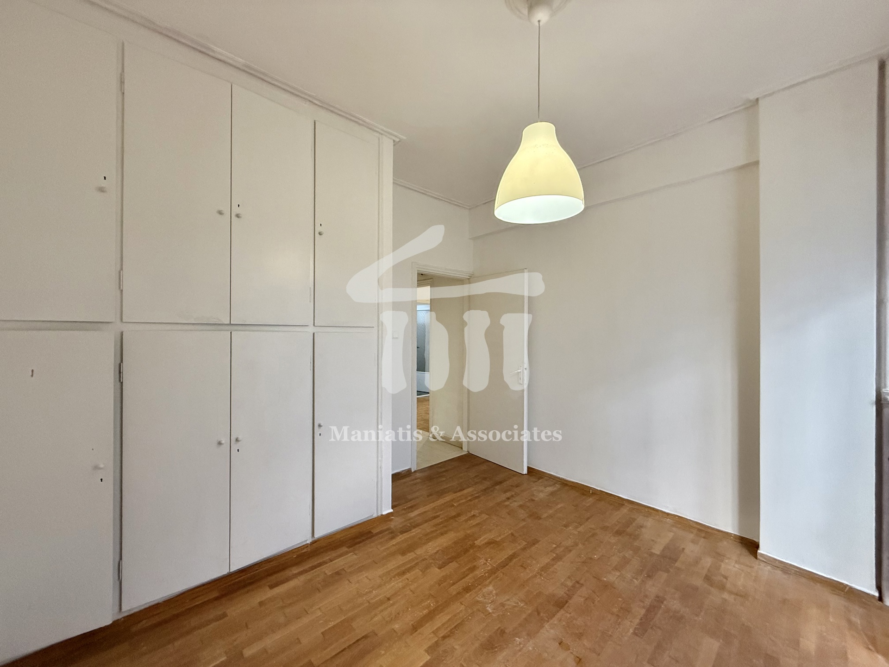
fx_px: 360
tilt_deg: +0.1
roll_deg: -0.8
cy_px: 334
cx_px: 444
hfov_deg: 102.1
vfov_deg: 85.7
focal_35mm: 14
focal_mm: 2.22
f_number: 2.2
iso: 640
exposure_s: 1/100
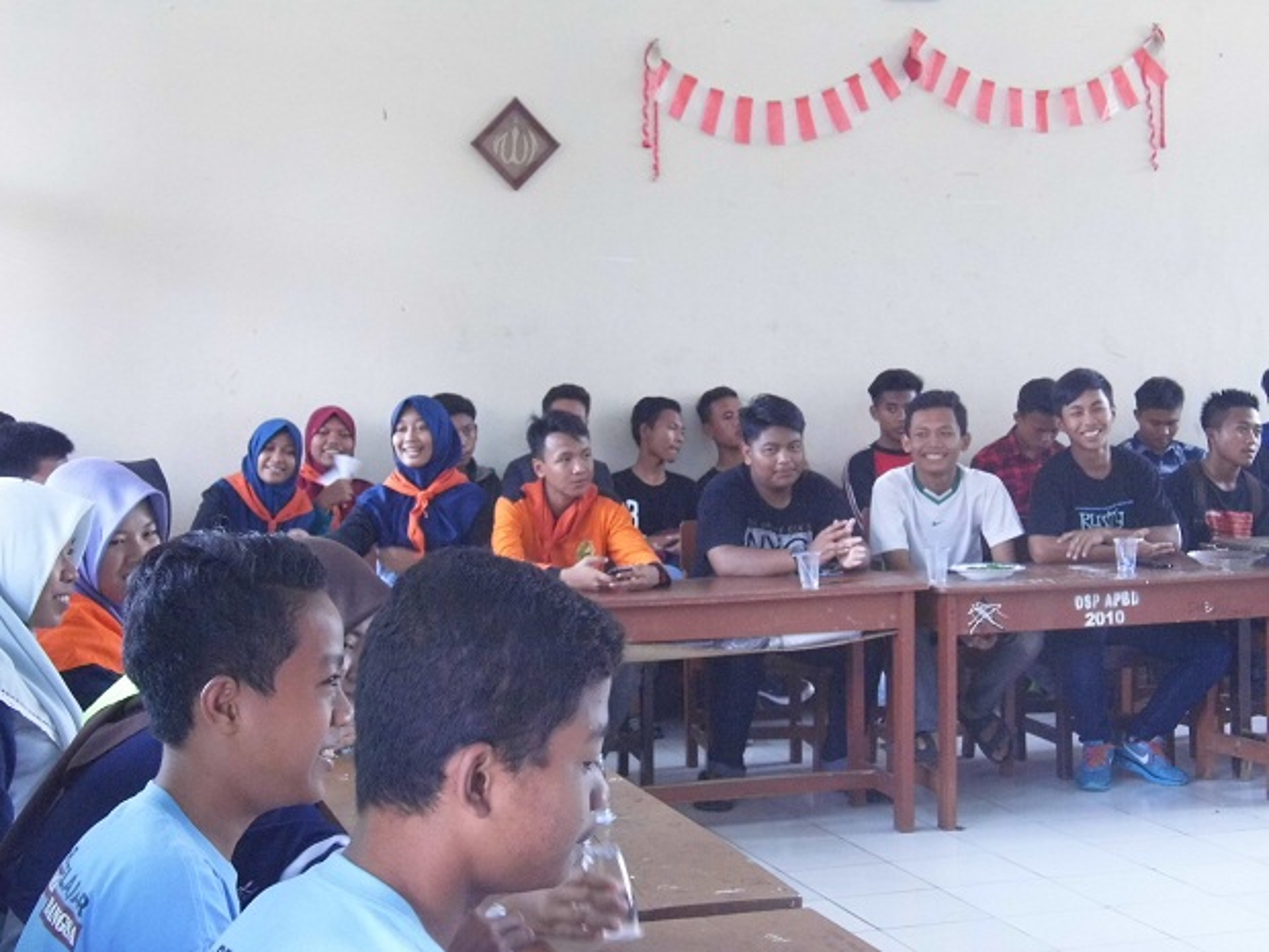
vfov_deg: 25.2
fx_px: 2126
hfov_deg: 33.2
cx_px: 634
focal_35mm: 58
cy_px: 476
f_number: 3.9
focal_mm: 10.4
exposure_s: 1/50
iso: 400
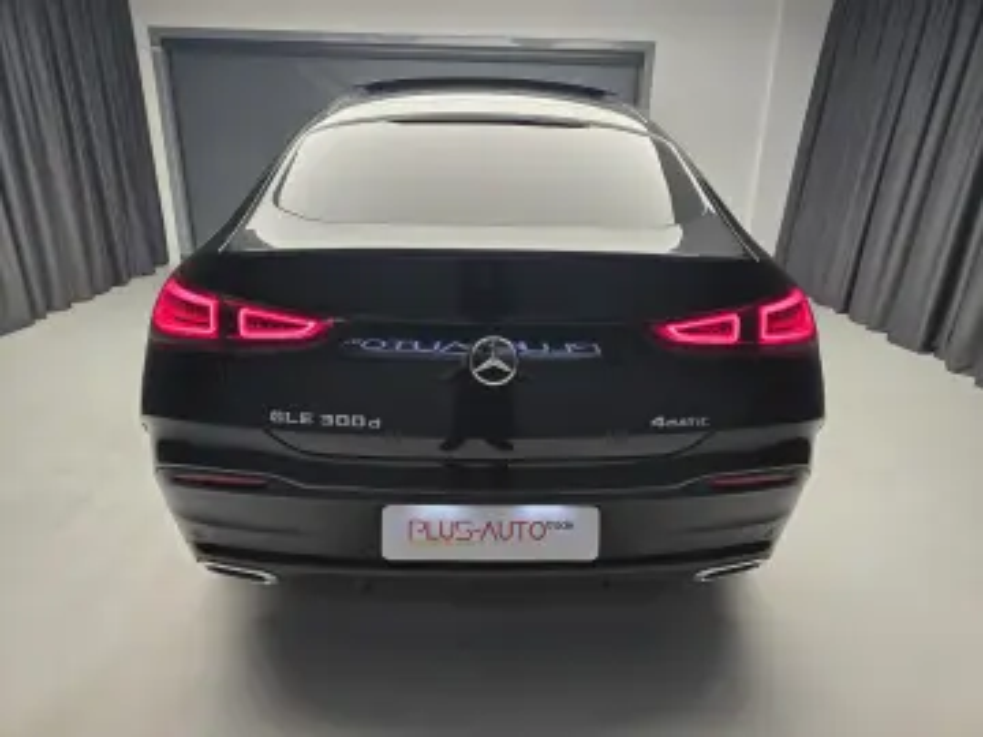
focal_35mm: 23
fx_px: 653
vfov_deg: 58.9
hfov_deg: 73.9
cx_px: 492
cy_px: 368
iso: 40
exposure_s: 1/50
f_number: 1.7
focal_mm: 6.3
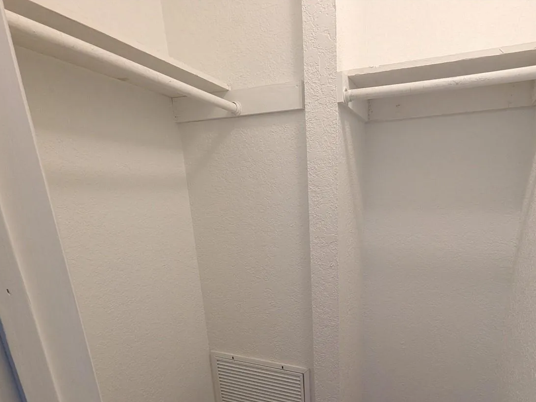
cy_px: 292
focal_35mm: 19
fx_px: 294
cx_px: 337
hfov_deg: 82.9
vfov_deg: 65.3
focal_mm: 1.95
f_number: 2.2
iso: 83
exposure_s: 1/24
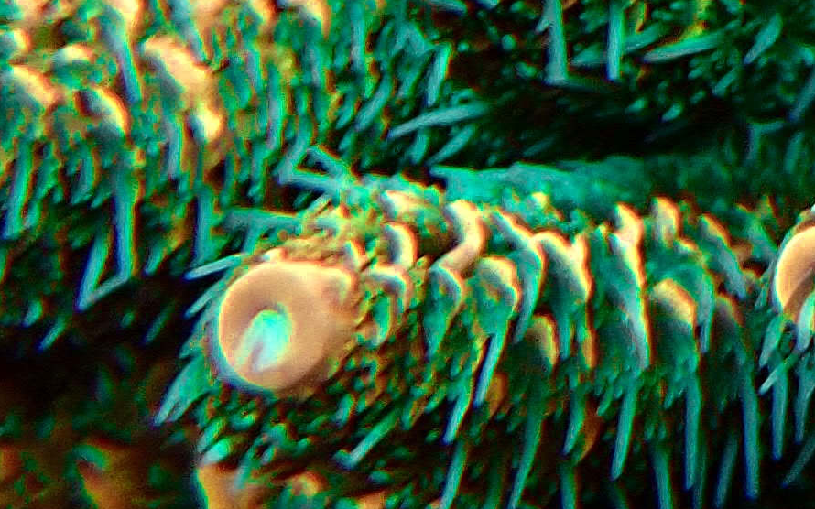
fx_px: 4020
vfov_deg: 6.9
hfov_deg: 10.7
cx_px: 1596
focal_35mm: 181
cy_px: -628
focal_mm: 6.83
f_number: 3.5
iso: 250
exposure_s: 1/80
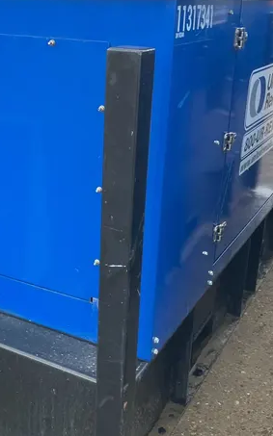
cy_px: 215
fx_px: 572
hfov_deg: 26.7
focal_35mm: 48
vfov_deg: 41.8
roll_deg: +1.0
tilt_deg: -20.7
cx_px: 92
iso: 80
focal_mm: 3.99
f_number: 1.8
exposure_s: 1/100
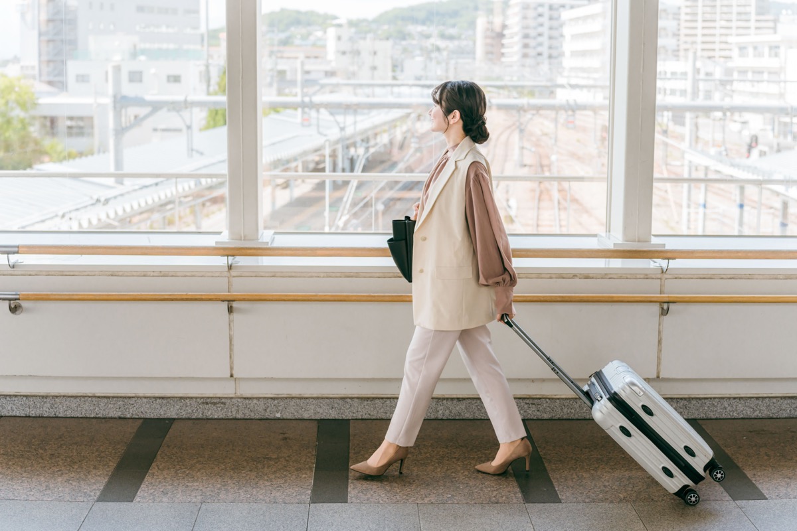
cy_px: 266
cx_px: 398
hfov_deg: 45.4
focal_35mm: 43
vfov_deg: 31.2
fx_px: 952
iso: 250
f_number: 2.8
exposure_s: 1/640
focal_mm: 43
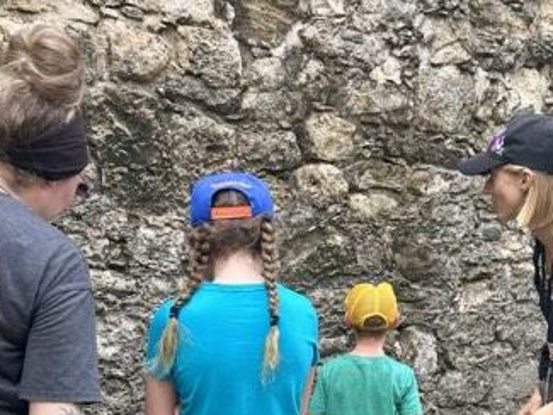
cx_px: 277
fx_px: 511
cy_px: 228
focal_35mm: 32
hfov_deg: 56.8
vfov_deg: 44.1
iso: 40
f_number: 1.5
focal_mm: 5.7
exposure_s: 1/236
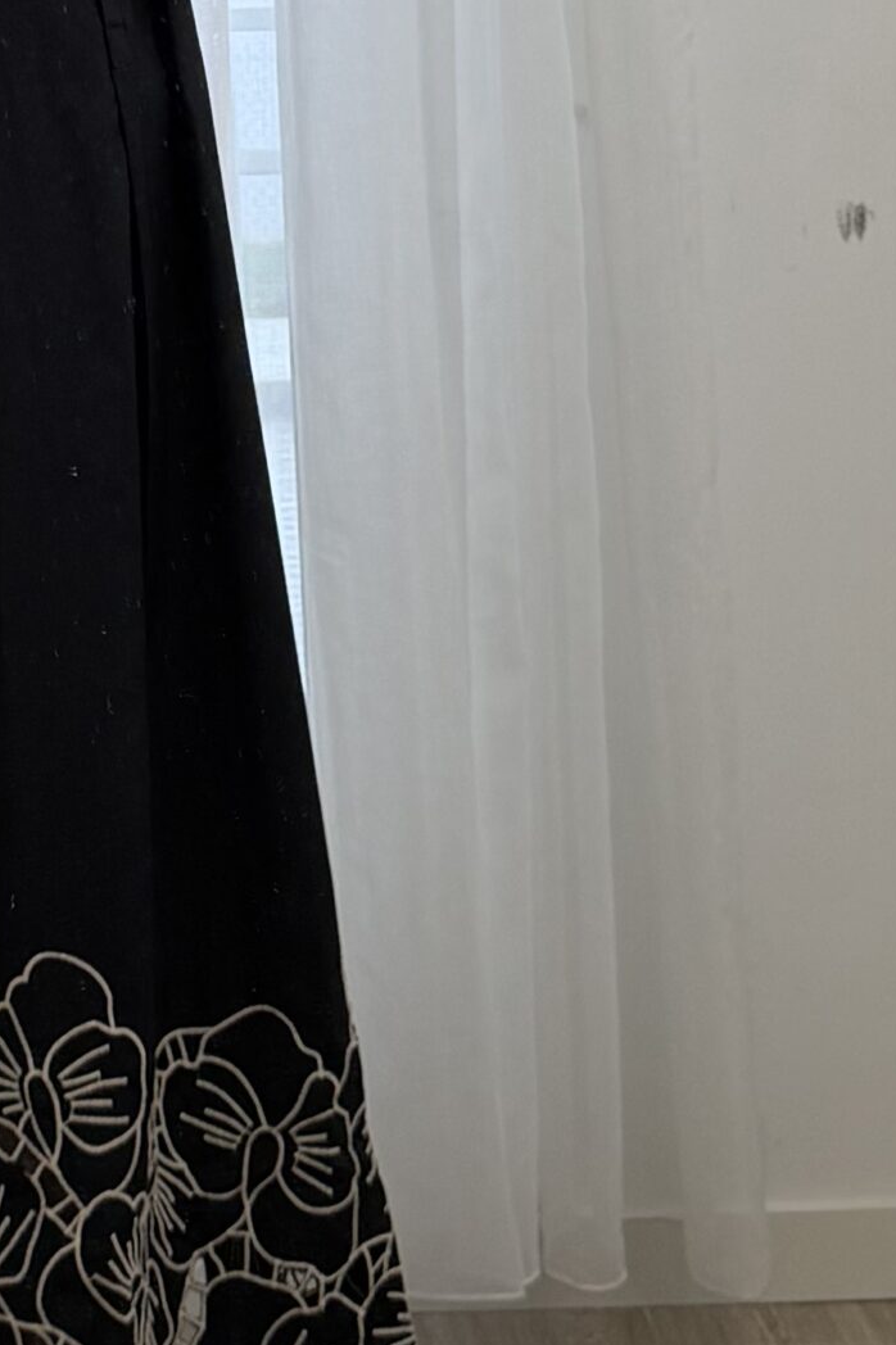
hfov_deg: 21.0
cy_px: 1004
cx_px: -135
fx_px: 2279
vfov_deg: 32.3
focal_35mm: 61
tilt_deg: -15.8
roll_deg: +1.7
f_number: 1.78
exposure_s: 1/121
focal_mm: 6.76
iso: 64
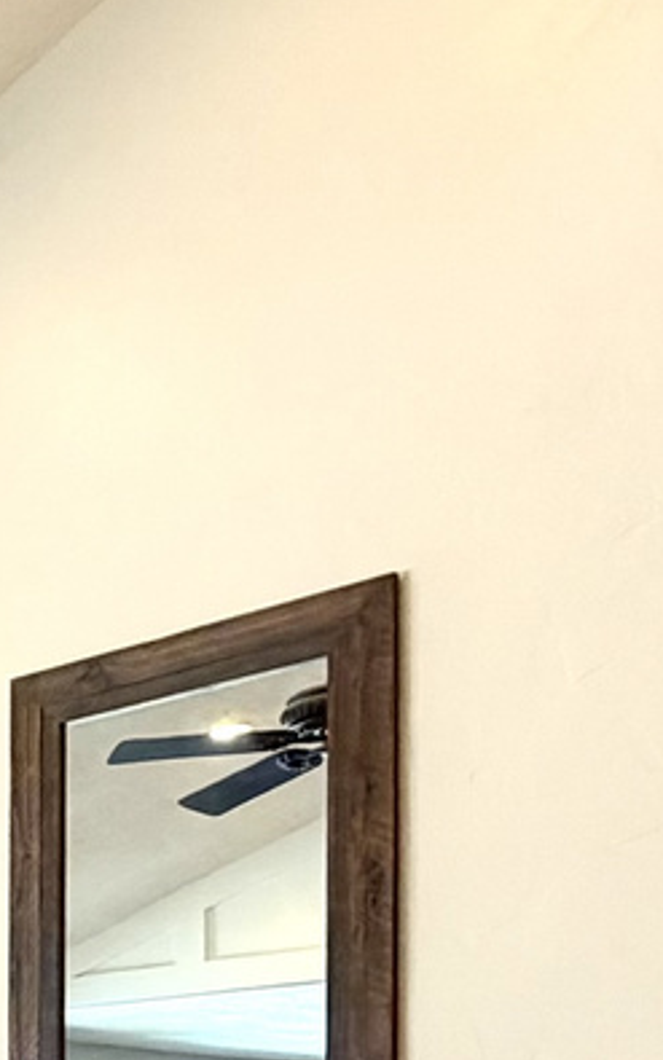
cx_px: -811
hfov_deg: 13.5
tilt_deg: +1.0
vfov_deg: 24.3
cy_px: 1269
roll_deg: -0.4
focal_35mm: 77
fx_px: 2225
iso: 200
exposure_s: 1/120
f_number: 2.2
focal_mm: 2.22
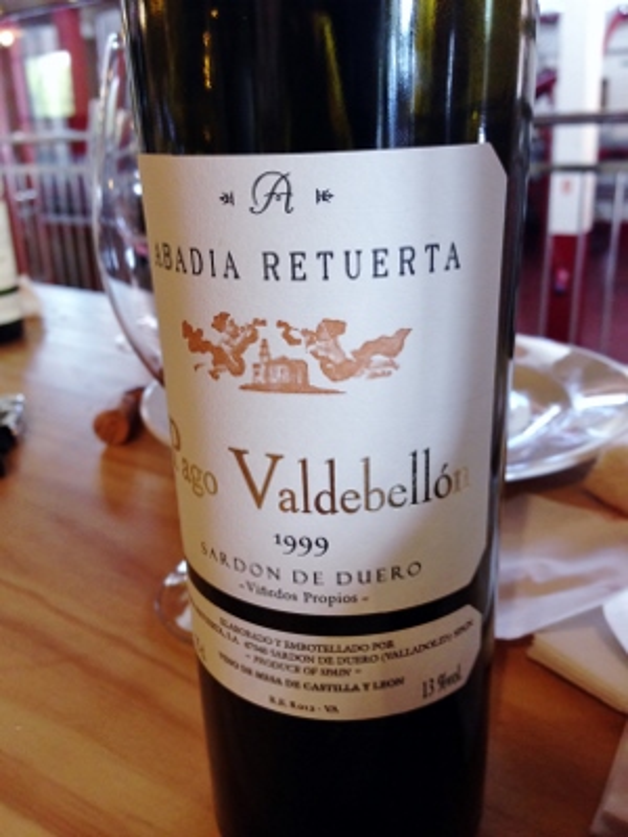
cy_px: 418
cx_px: 314
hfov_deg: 42.9
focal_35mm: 33
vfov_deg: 55.4
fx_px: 798
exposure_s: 1/20
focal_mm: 4.12
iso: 160
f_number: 2.4
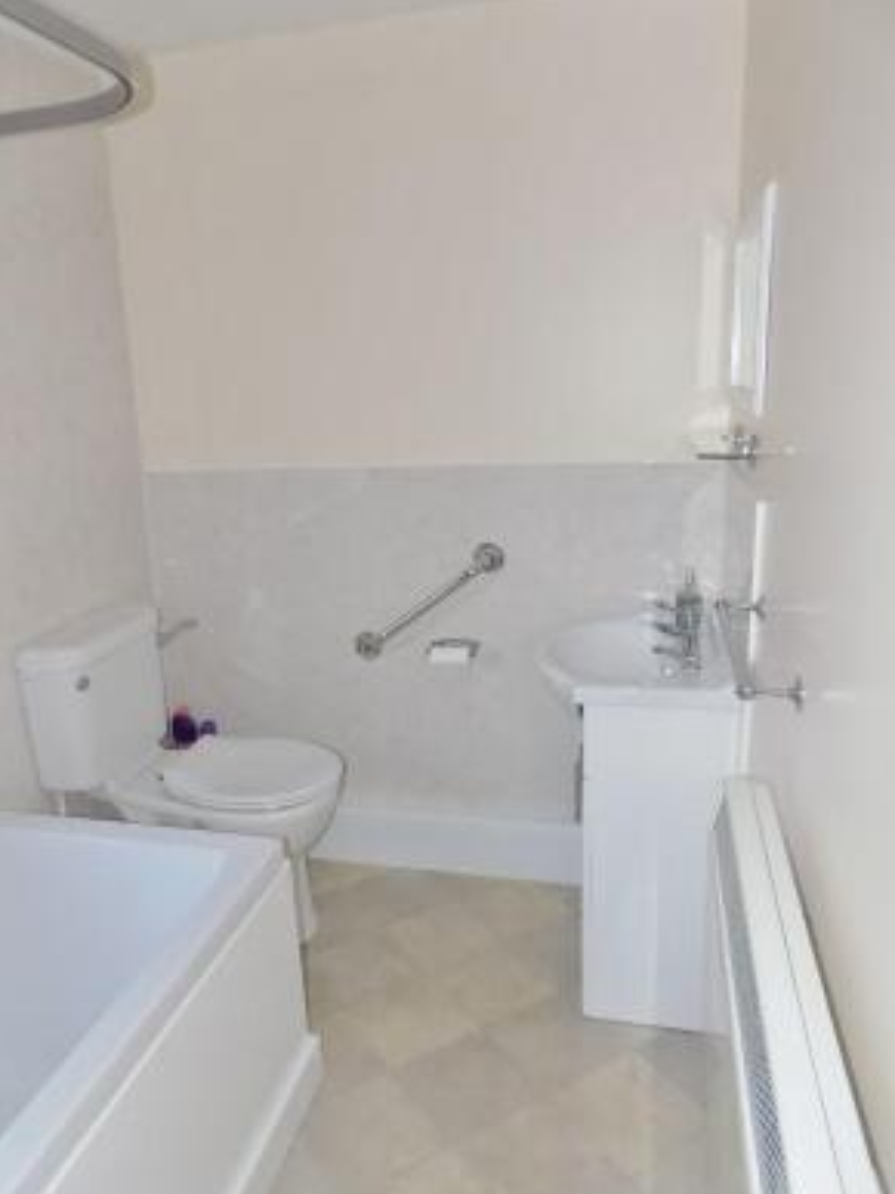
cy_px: 616
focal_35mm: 26
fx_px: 897
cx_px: 398
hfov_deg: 52.9
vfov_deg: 67.3
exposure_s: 1/30
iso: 200
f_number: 3.1
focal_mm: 4
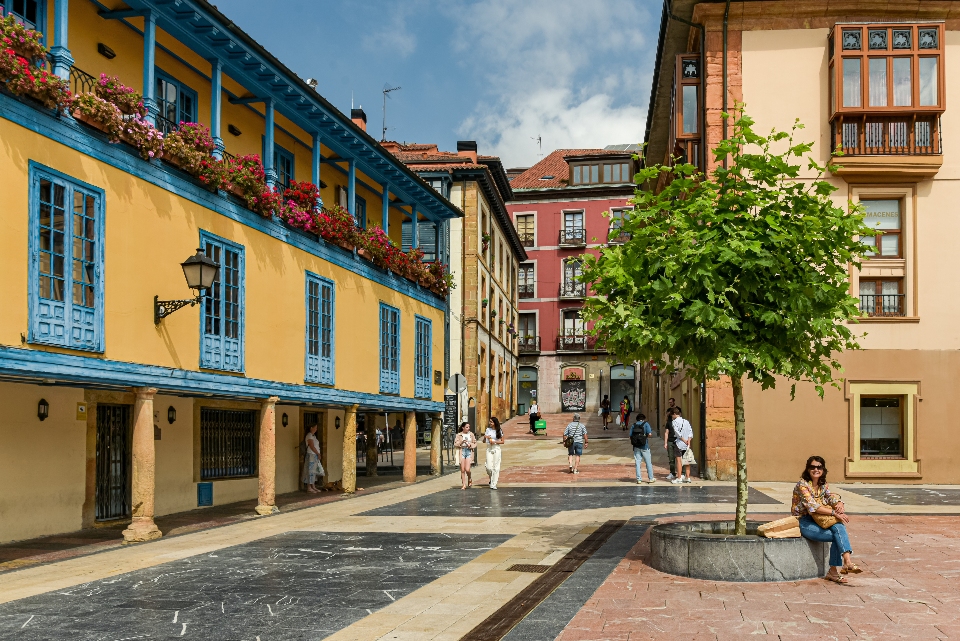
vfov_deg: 42.4
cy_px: 320
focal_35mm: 31
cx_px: 480
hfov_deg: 60.3
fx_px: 827
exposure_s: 1/250
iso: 125
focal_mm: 31
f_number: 9
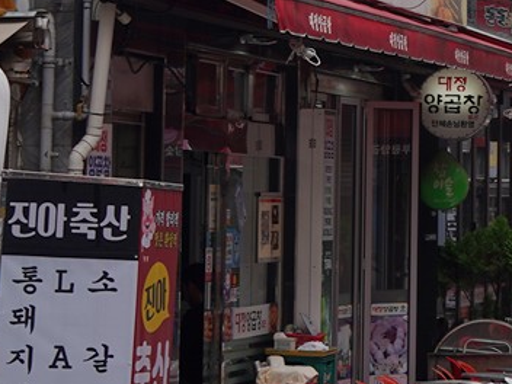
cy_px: -55
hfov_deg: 9.8
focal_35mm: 191
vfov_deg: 7.7
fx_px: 2825
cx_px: 944
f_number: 8
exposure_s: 1/100
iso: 100
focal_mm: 35
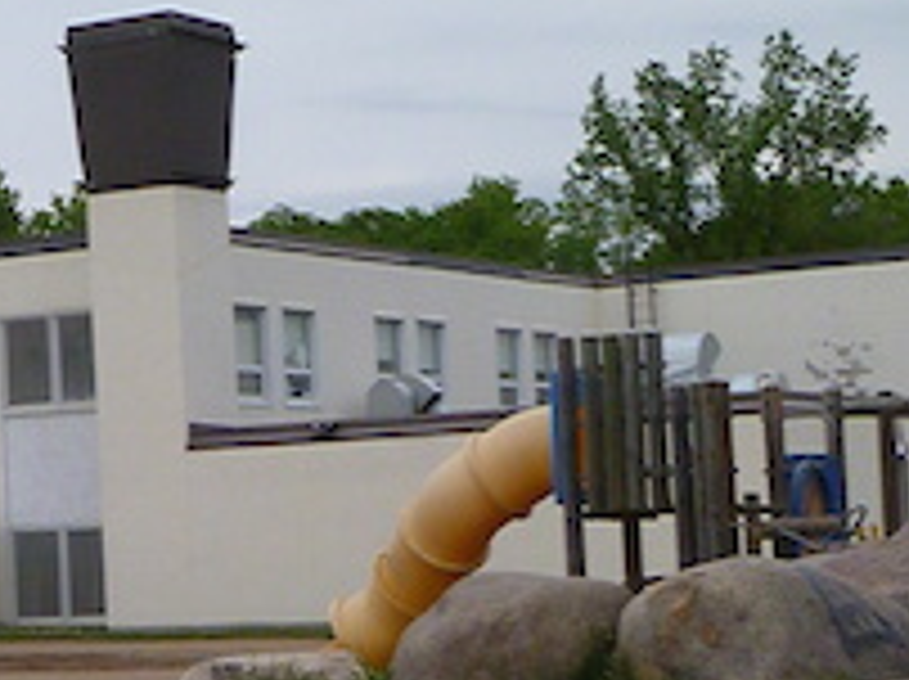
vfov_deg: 13.5
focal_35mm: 109
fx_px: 2859
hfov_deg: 17.4
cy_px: 453
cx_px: -108
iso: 500
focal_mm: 7.9
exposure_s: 1/250
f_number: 3.8
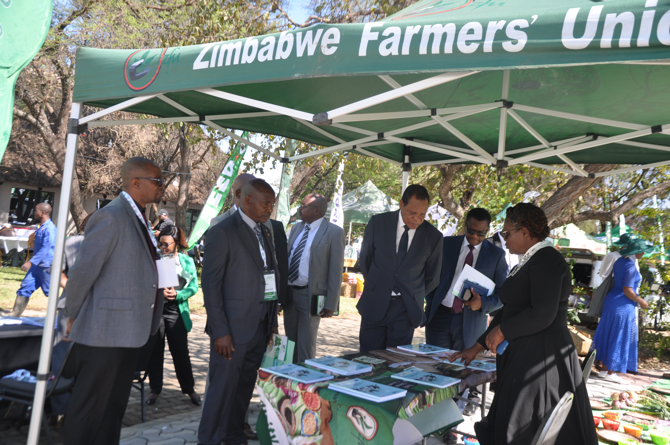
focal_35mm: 36
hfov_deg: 53.2
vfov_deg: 36.8
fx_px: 669
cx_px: 335
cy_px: 222
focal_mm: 24
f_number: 3.8
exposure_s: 1/400
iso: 200
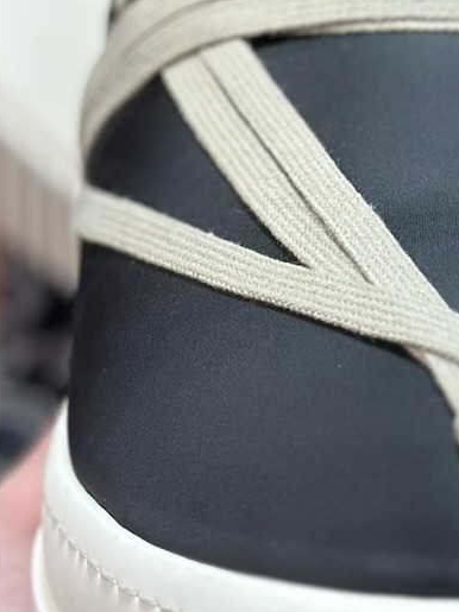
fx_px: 3378
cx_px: 429
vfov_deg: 10.2
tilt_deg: -56.5
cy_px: -173
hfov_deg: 7.7
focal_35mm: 191
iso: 80
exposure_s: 1/464
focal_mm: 6.86
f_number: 1.78
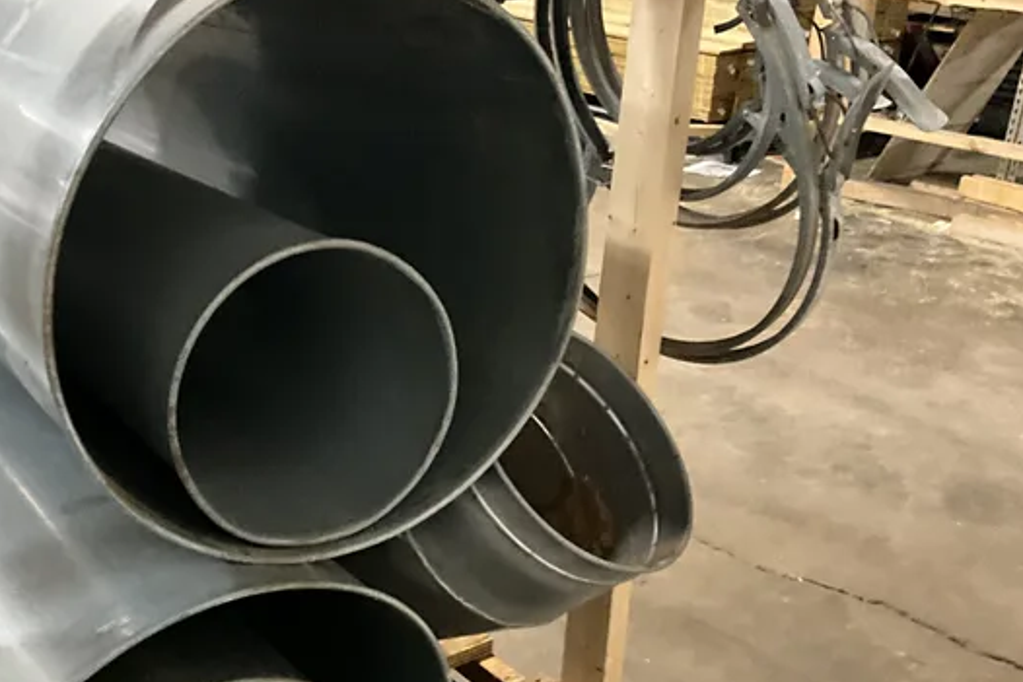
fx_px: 1222
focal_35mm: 43
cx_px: 313
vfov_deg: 31.0
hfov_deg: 44.5
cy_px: 458
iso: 640
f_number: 1.8
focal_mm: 3
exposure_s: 1/30
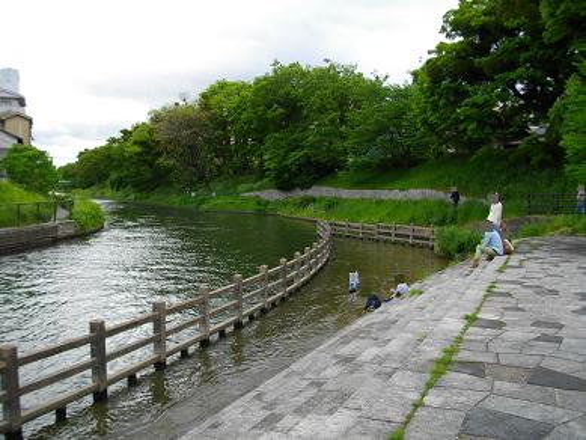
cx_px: 293
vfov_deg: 44.2
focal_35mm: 32
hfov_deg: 56.8
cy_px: 220
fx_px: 542
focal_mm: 5.7
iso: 100
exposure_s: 1/400
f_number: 2.9
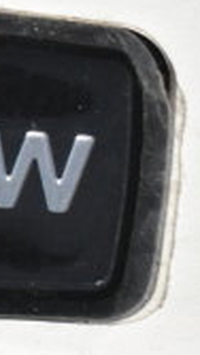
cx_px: -400
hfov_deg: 4.5
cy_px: 120
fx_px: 2440
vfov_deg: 8.3
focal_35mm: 259
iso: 6400
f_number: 7.1
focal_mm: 45
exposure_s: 1/200
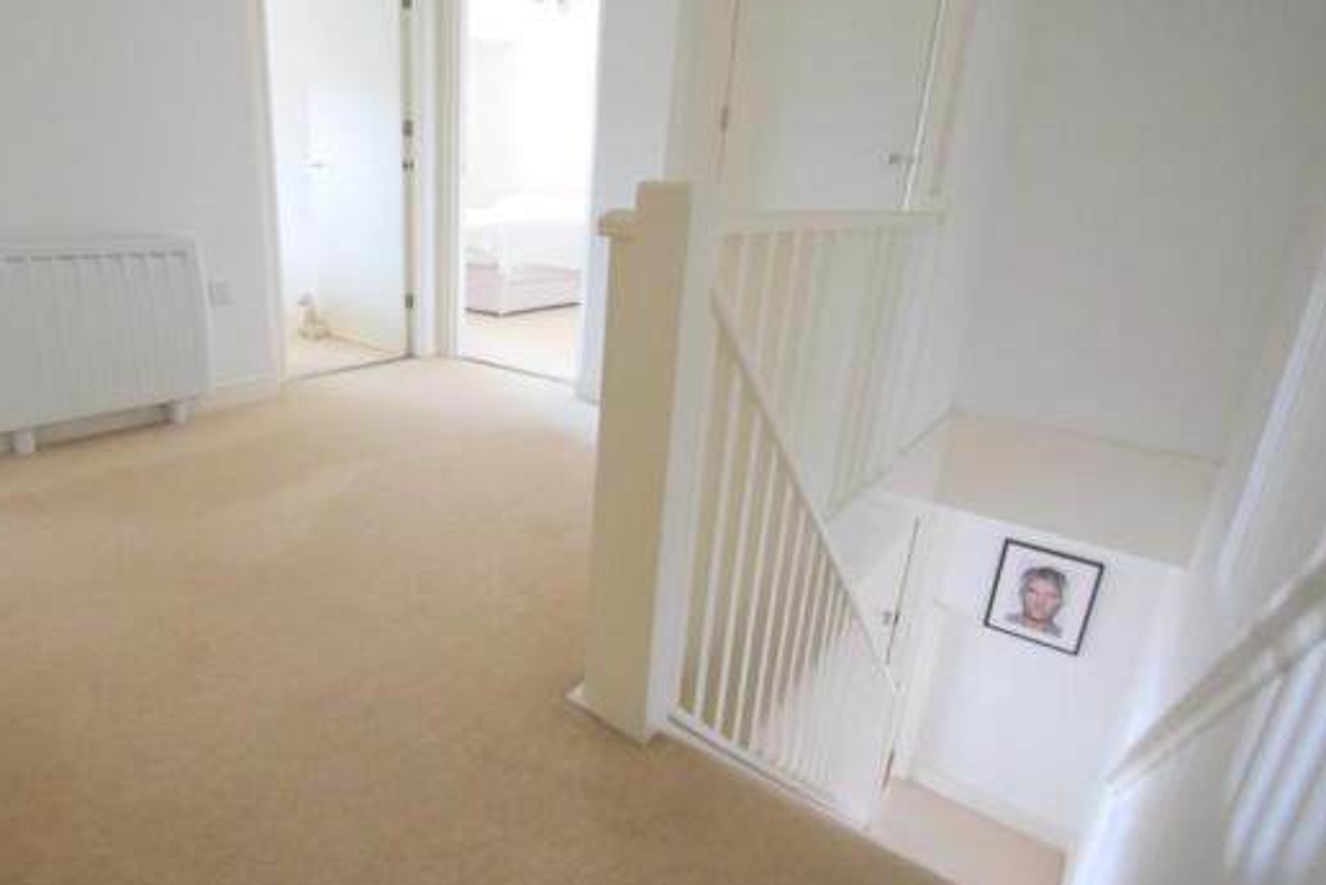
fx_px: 700
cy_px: 396
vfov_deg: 64.4
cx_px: 542
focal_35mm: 19
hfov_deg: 86.0
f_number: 3.5
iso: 2500
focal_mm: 10
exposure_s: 1/60
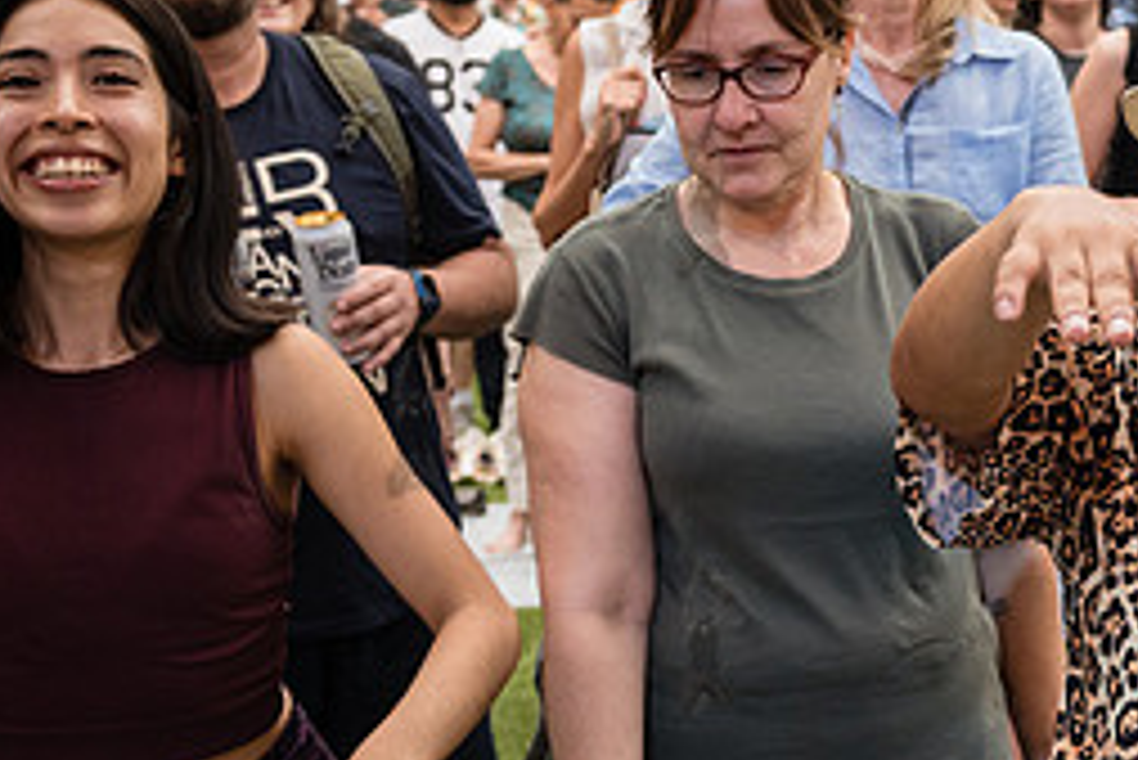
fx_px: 2688
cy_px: 416
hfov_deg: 22.5
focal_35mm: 85
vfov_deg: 16.1
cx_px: 1259
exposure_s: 1/200
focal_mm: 36
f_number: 4
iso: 2000
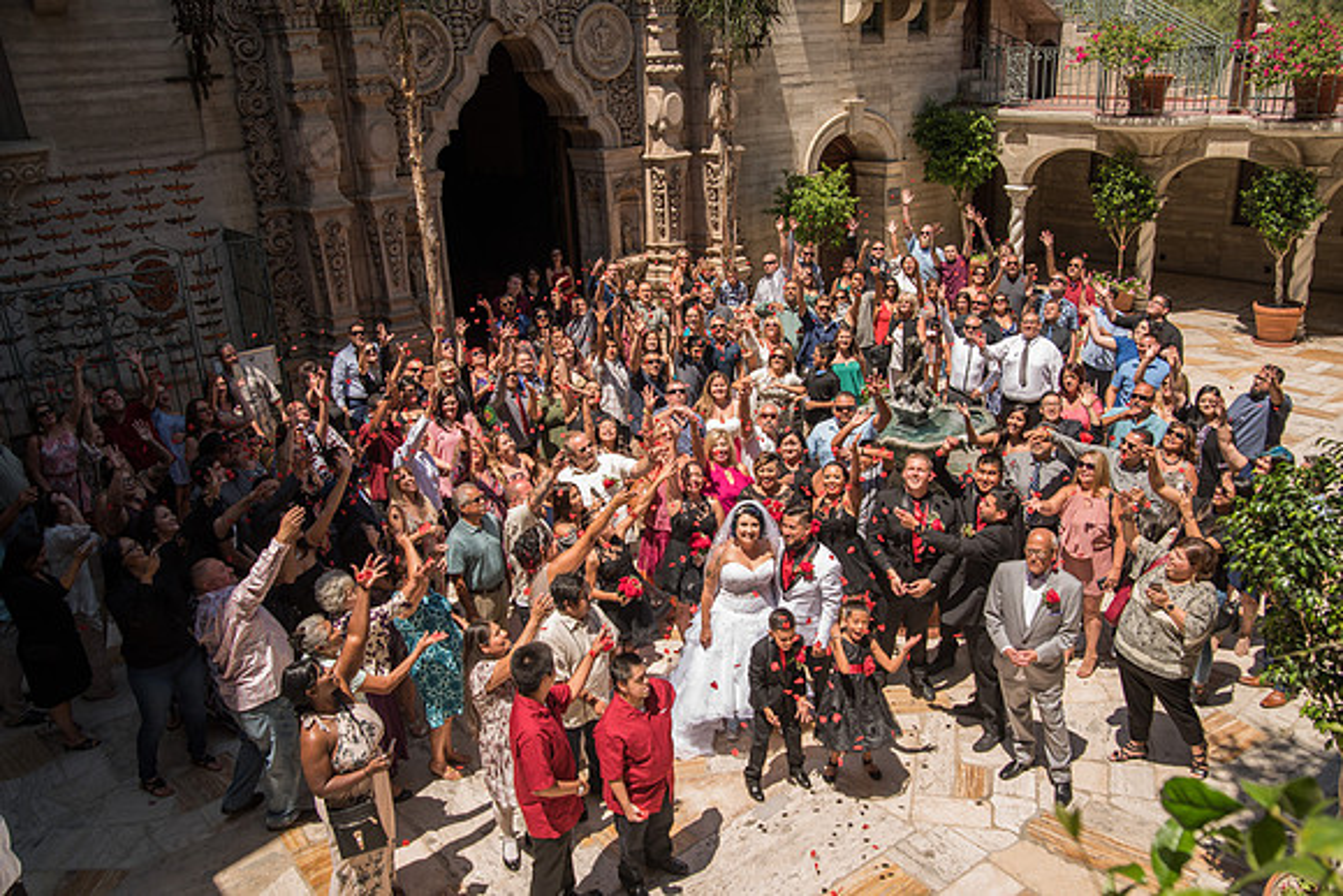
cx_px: 672
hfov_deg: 65.5
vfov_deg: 46.4
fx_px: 1045
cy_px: 448
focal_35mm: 28
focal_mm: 28
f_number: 8
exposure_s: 1/250
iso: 100
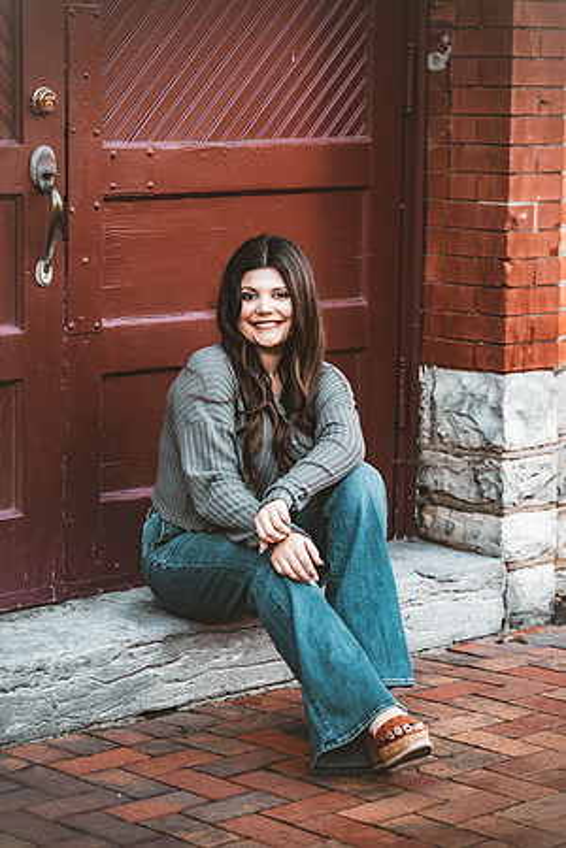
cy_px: 424
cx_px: 283
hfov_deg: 13.4
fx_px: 2405
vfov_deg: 20.0
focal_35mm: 102
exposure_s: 1/125
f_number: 2.8
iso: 400
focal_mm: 102
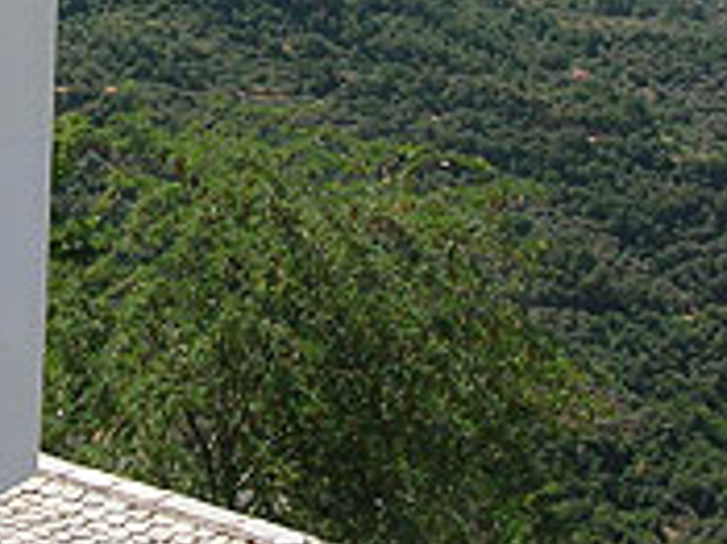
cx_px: 62
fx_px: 1889
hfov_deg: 21.3
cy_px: -10
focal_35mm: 90
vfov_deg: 16.0
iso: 50
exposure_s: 1/310
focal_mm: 5.8
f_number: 5.6
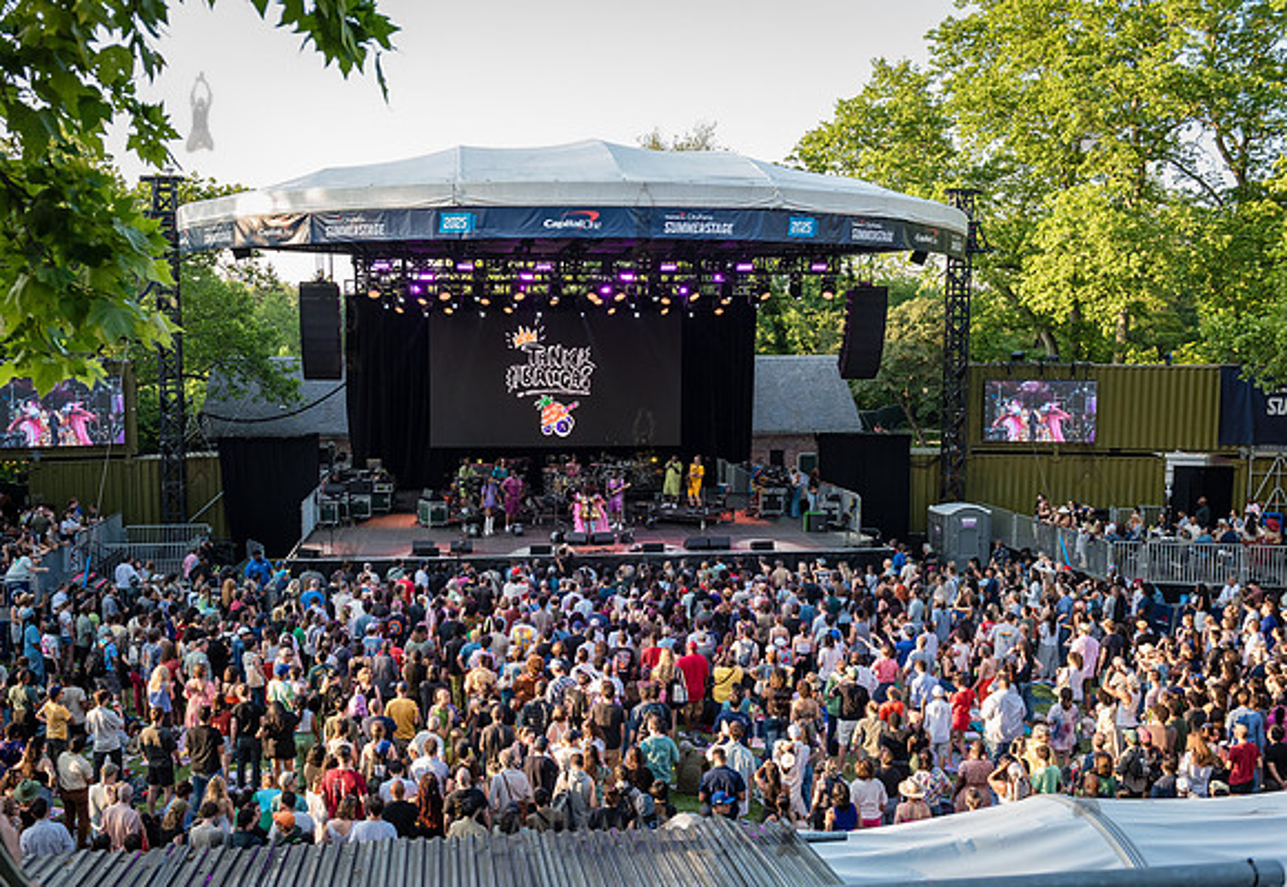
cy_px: 465
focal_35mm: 35
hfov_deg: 54.5
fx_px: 1247
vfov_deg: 39.2
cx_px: 590
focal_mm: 32
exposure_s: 1/500
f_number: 4
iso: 800
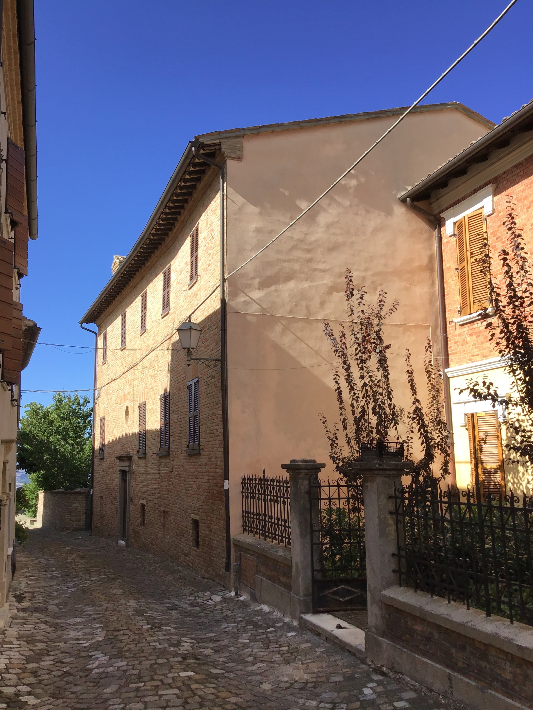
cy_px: 355
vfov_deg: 58.4
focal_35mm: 31
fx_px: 636
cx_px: 266
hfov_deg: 45.4
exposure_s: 1/791
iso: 25
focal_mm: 3.3
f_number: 2.4
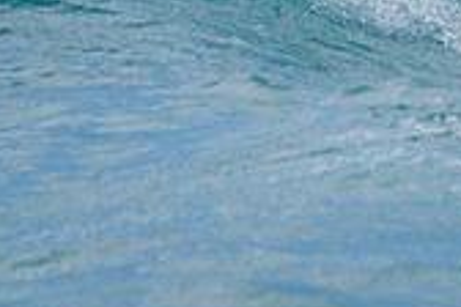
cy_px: -148
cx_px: 883
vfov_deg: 0.6
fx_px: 27158
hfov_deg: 1.0
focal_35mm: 2121
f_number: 5.6
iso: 280
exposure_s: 1/2000
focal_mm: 500
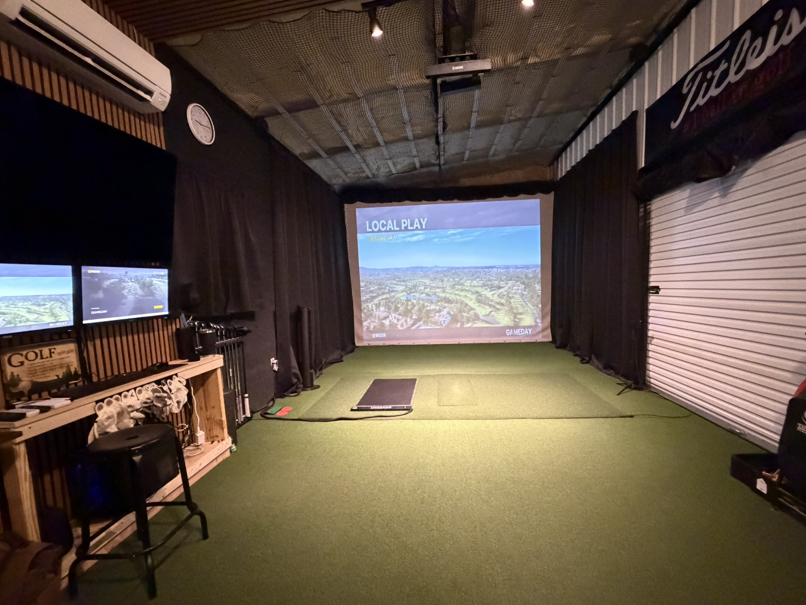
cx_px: 431
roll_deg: +1.6
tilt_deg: -6.0
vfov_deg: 81.7
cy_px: 316
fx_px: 349
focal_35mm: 15
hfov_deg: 98.0
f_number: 2.2
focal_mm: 2.22
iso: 2500
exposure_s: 1/30
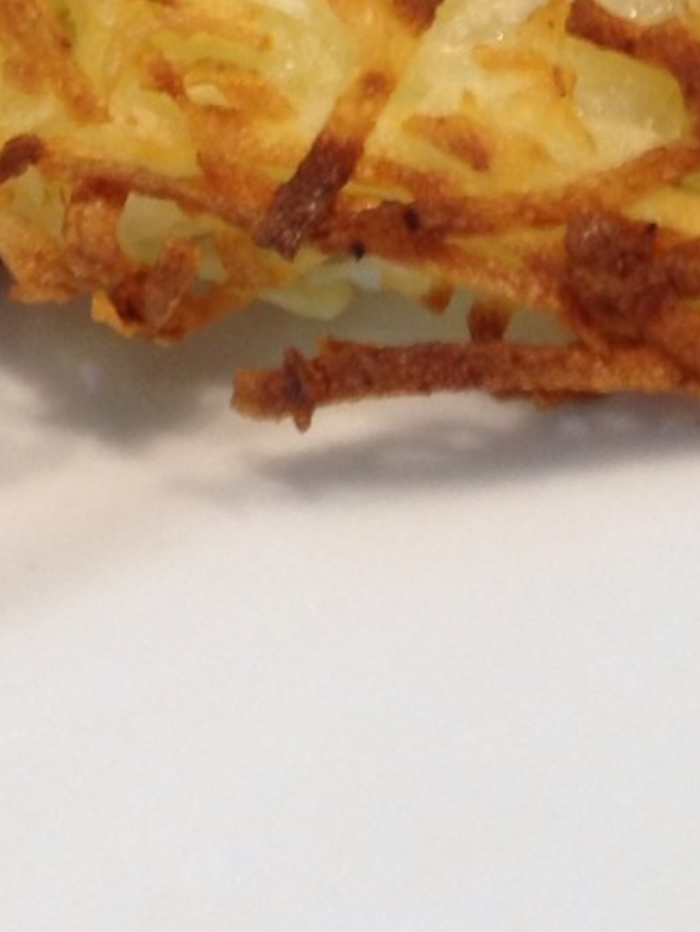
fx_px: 4444
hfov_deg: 8.4
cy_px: -704
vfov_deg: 11.2
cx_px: -810
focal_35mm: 165
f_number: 2.4
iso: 50
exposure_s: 1/20
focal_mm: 4.28
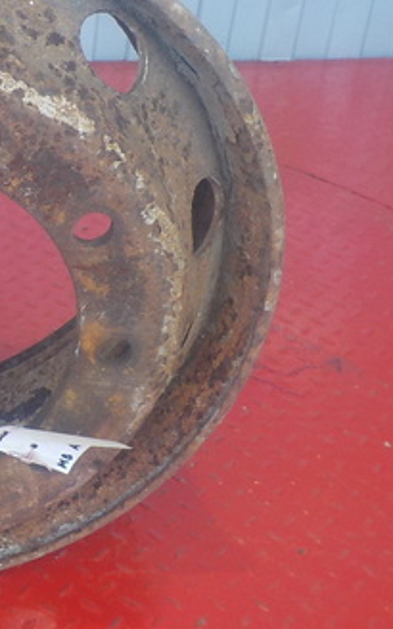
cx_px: -125
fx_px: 1062
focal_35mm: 62
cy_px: 215
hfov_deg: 19.3
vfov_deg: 32.7
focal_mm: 4.1
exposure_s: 1/30
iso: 140
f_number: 3.3
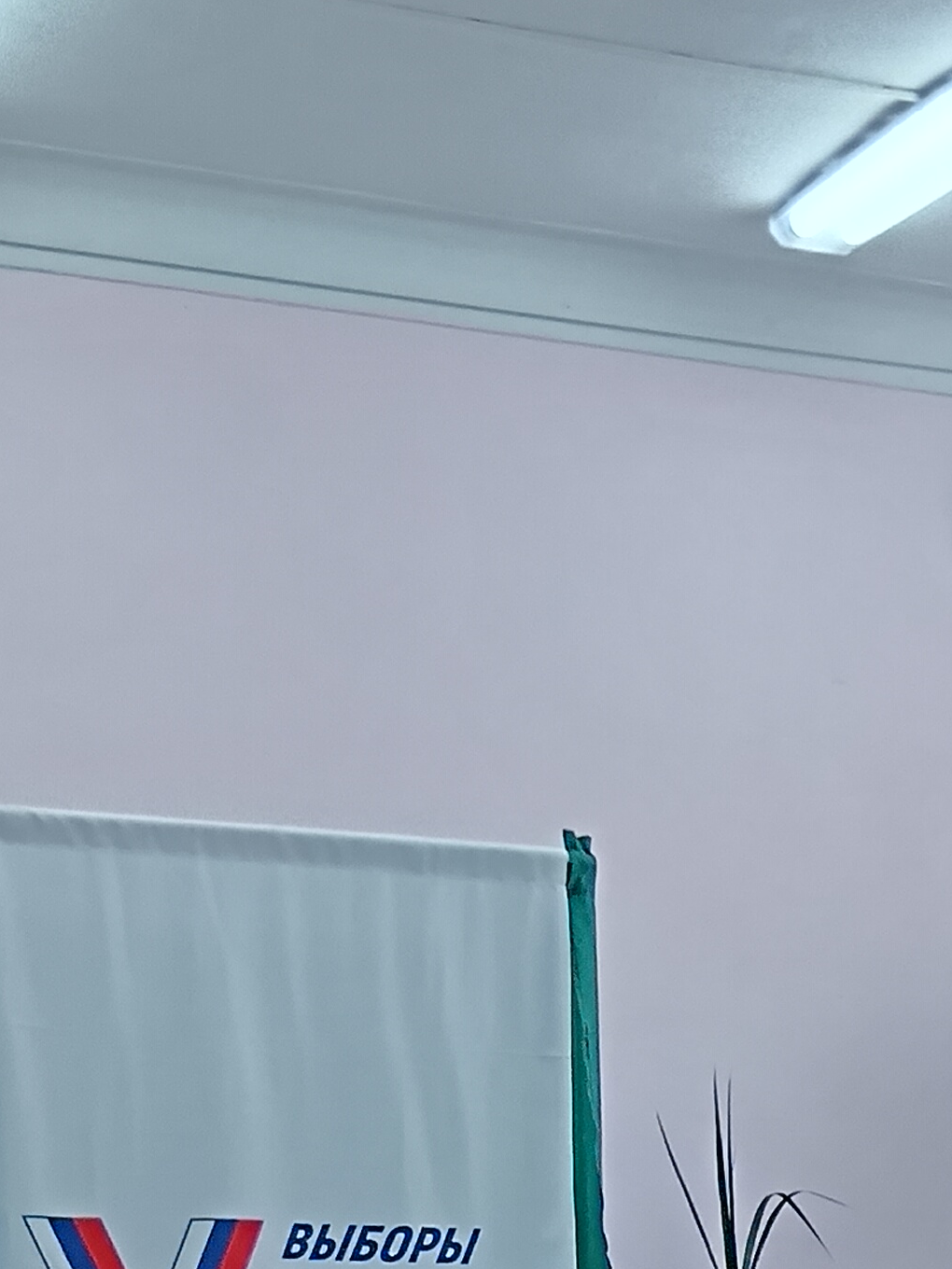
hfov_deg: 11.8
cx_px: 1753
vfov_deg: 15.6
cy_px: 1958
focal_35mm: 115
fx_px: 4217
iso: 576
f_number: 1.9
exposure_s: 1/100
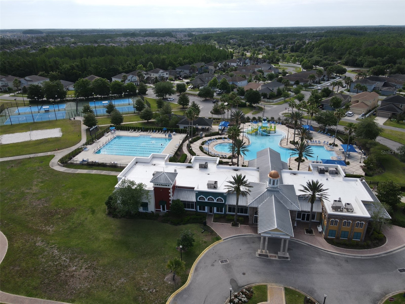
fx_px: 281
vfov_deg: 56.8
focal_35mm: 24
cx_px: 202
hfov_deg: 71.6
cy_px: 152
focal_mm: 4.5
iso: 100
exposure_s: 1/640
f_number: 2.8
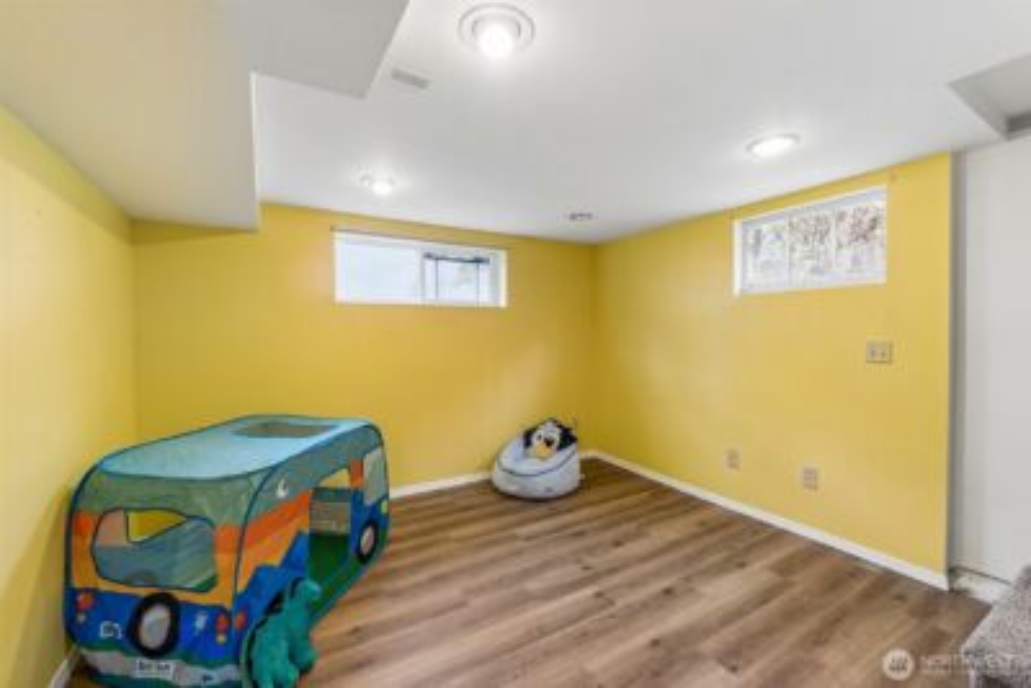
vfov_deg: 77.4
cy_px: 344
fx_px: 430
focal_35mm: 15
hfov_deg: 100.4
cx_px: 516
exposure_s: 1.6
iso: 250
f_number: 9
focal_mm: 10
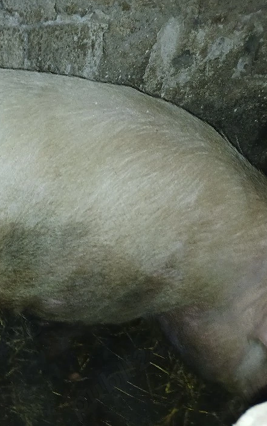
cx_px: 18
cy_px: 215
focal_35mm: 39
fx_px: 454
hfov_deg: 31.0
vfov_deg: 50.4
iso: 320
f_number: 1.8
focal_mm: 3.98
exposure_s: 1/25.1
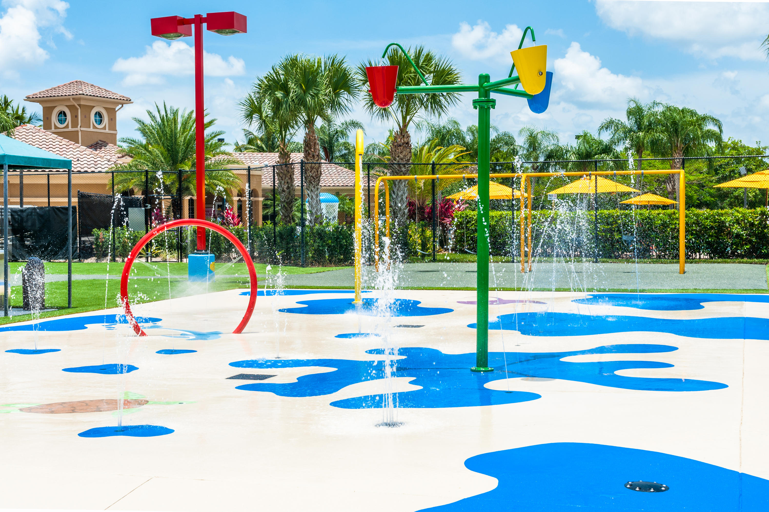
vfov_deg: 27.0
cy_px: 256
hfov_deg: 39.6
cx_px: 384
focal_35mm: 50
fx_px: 1067
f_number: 13
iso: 200
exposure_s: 1/320
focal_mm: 50
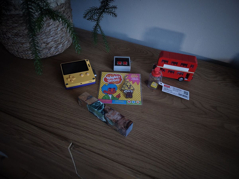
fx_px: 159
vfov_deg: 58.9
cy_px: 90
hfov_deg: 73.9
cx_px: 120
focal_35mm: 23
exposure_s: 1/6.25
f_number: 1.7
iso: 12800
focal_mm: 6.07
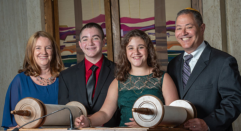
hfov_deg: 19.0
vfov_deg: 10.4
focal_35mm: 114
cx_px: 118
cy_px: 70
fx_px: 722
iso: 500
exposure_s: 1/250
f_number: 7.1
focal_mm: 70
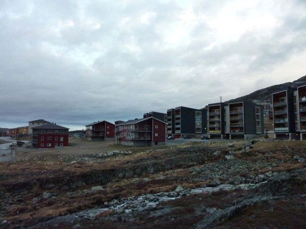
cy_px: 114
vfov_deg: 54.9
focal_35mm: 25
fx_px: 221
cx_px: 153
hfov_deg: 69.4
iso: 500
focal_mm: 4.1
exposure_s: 1/200
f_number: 3.3
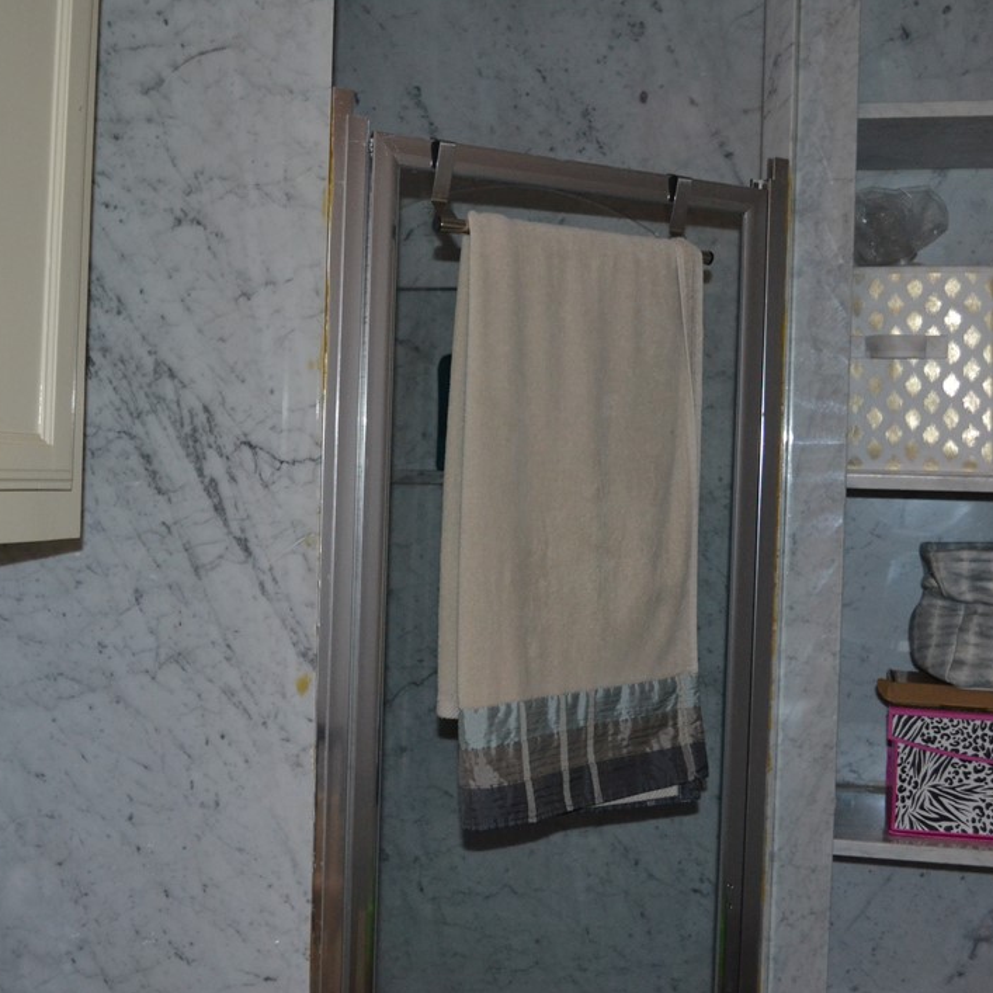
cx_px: 494
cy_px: 496
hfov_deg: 36.1
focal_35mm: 47
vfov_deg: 36.1
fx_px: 1525
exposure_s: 1/60
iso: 1800
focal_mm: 24
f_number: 4
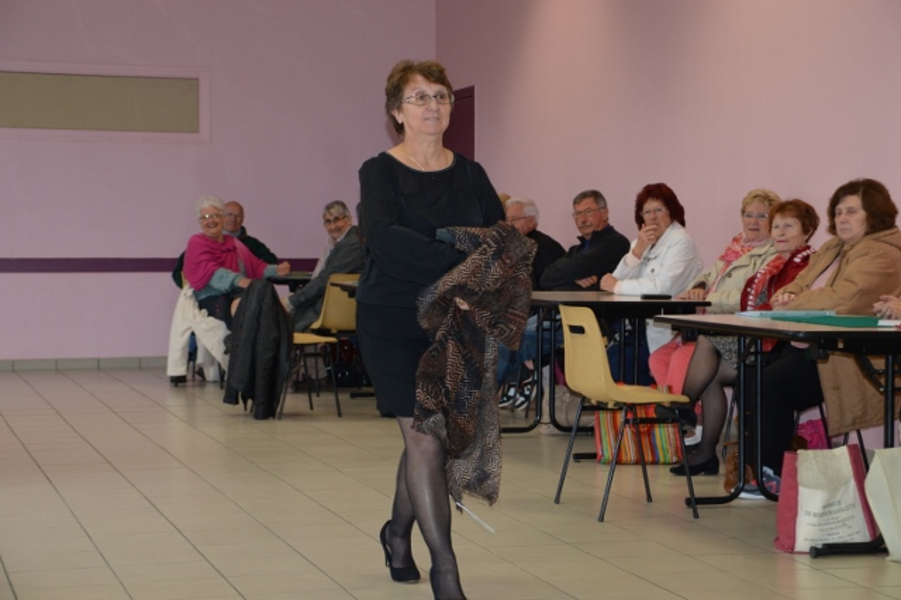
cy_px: 300
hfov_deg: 26.0
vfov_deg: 17.5
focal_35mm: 78
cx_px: 450
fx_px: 1951
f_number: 5
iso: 450
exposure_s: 1/60
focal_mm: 52
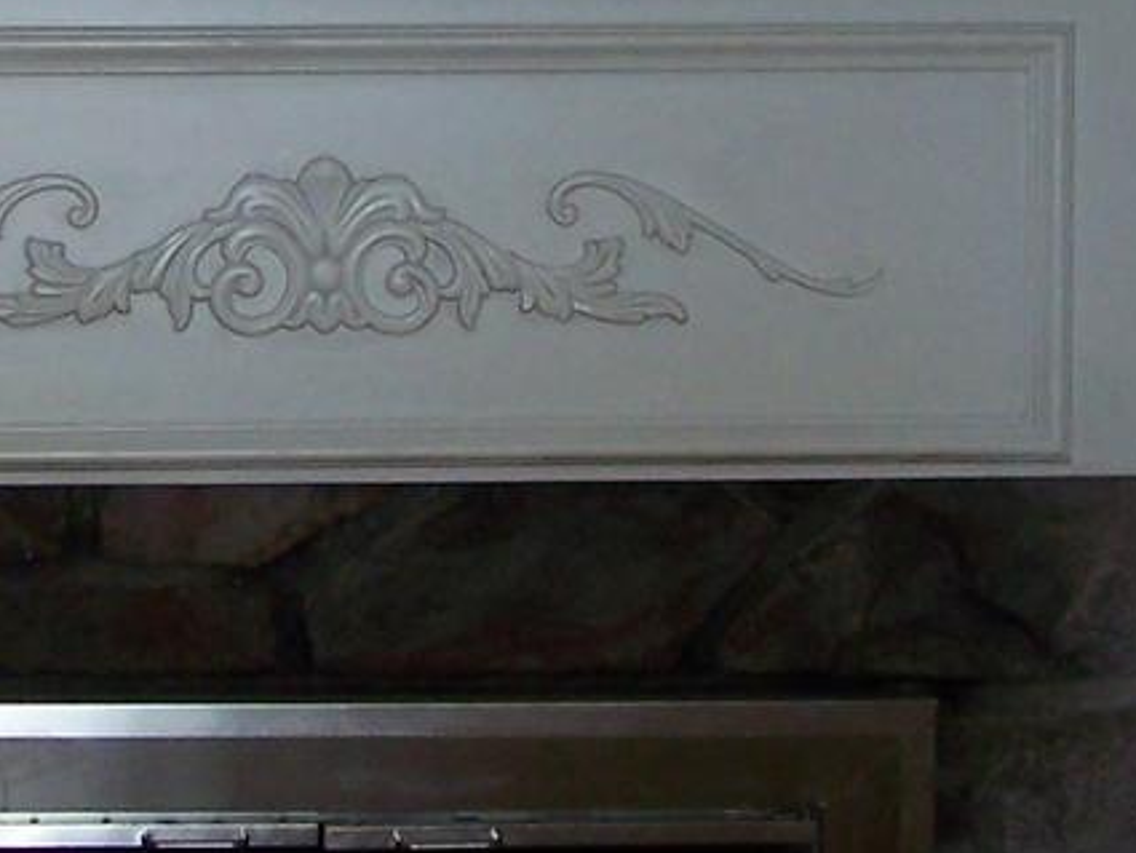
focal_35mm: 183
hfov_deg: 10.8
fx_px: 6007
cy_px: 139
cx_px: 168
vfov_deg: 8.1
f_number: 2.8
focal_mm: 6.3
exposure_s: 1/60
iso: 80
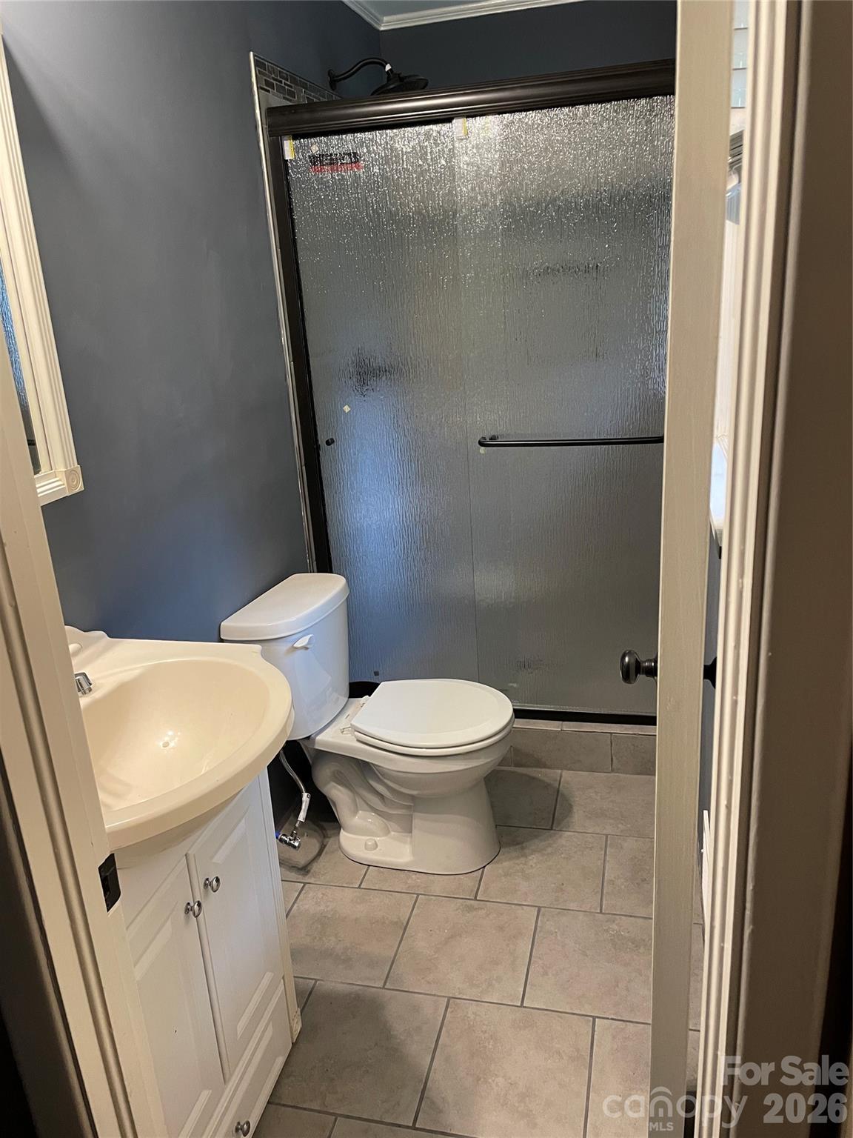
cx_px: 426
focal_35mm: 26
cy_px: 569
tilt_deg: -18.2
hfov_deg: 53.1
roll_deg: +3.3
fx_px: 854
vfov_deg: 67.3
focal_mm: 4.2
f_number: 1.6
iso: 250
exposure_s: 1/60
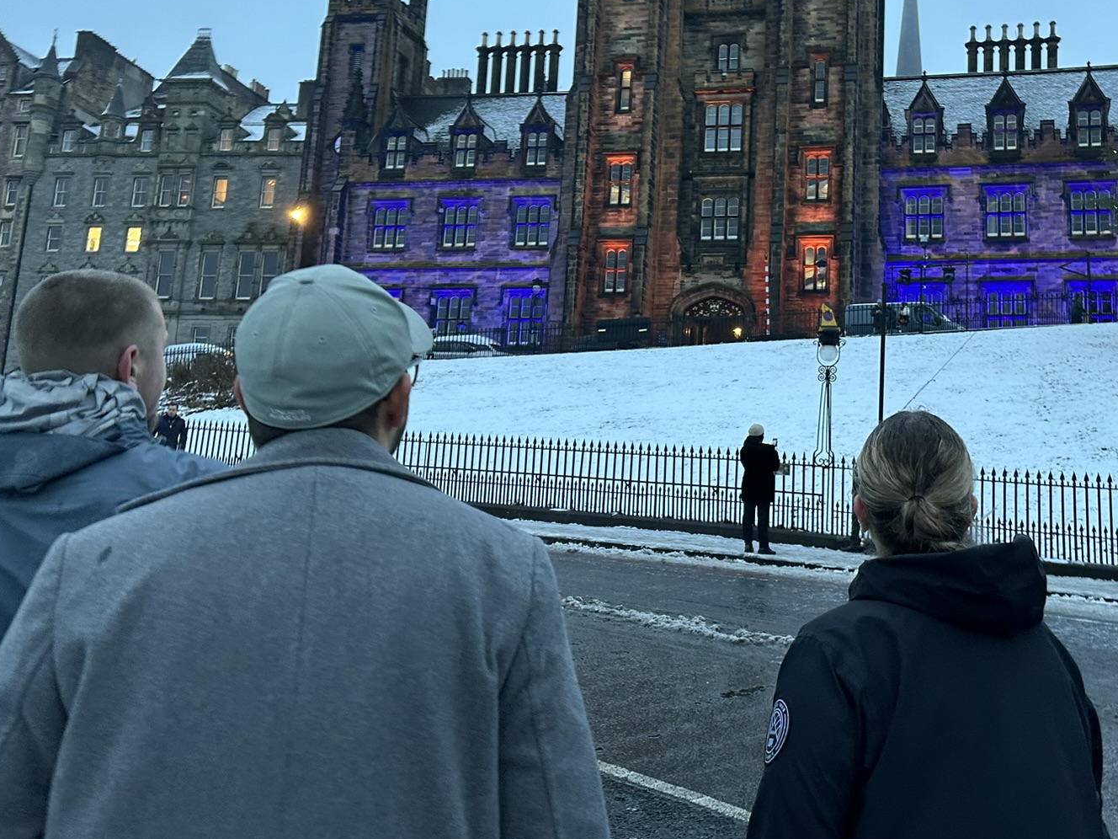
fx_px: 1195
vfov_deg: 38.3
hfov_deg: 49.1
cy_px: 298
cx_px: 761
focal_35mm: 37
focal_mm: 6.86
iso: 200
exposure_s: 1/100
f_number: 1.78
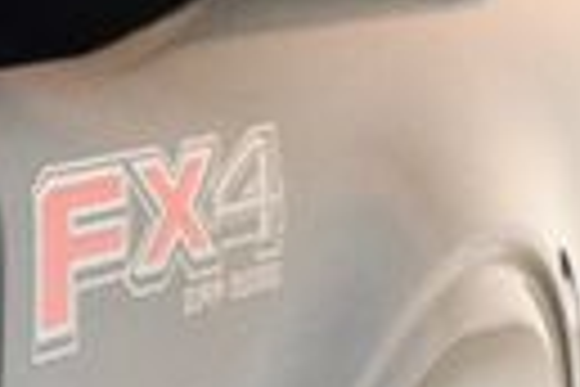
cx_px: -652
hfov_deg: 9.8
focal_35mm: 193
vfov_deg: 6.9
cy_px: 720
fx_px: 3109
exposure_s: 1/100
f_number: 3.8
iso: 3200
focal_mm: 26
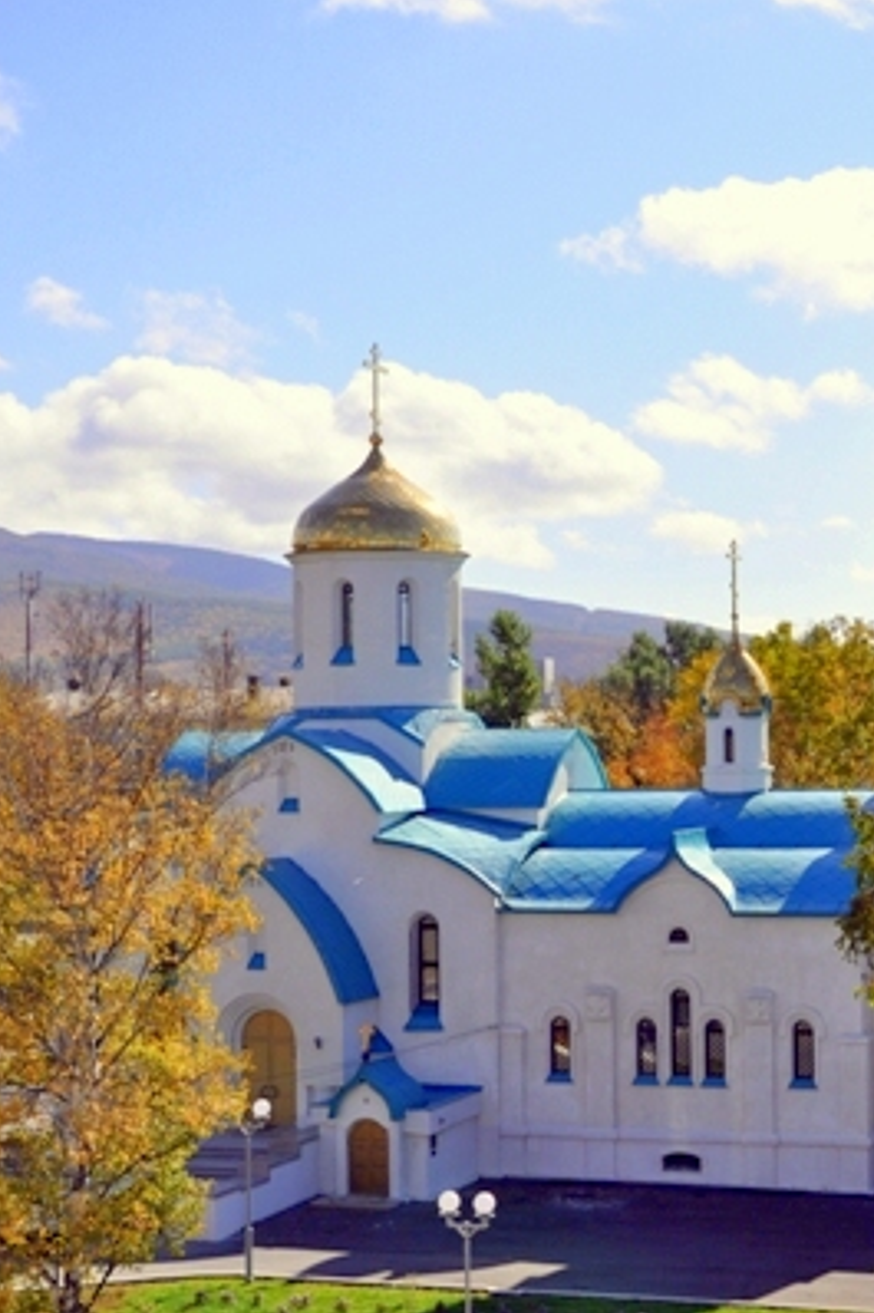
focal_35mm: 66
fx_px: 2397
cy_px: 656
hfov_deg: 20.3
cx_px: 762
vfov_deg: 30.6
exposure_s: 1/500
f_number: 11
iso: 200
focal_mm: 29
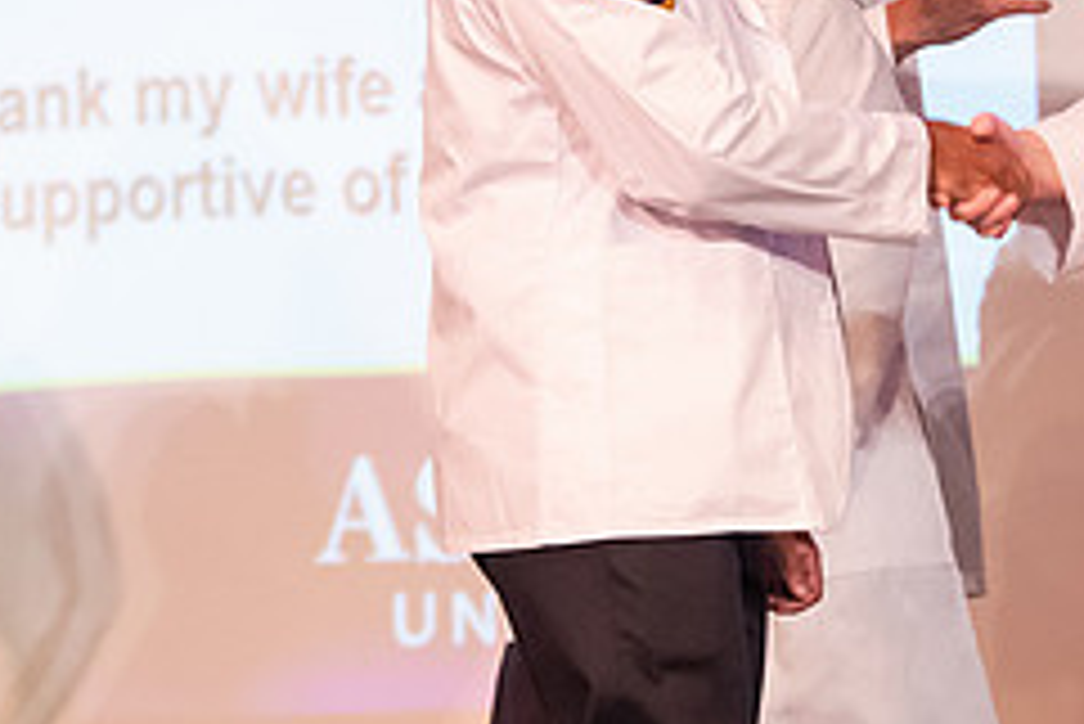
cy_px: 61
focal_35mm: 289
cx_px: 805
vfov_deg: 4.8
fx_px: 8707
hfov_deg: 7.1
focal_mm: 120
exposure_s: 1/200
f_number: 3.2
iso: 4000
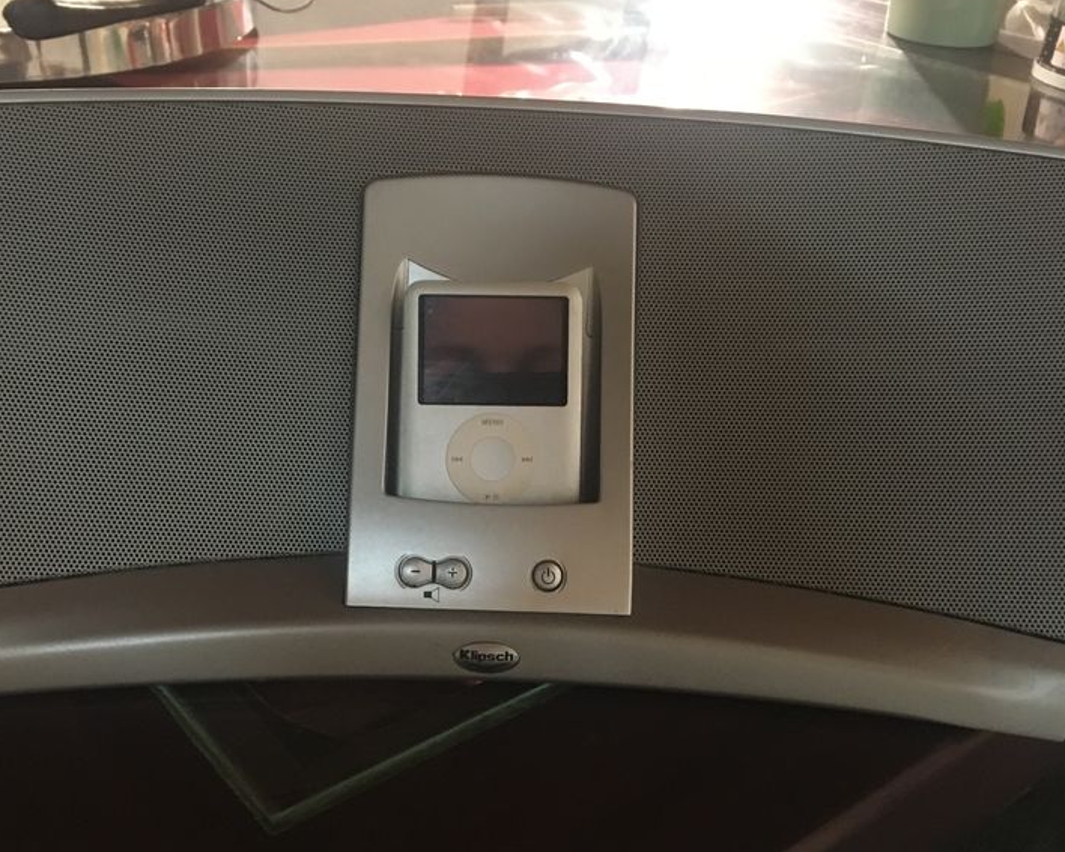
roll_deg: -3.6
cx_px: 504
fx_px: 1260
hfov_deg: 45.8
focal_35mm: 40
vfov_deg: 37.3
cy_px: 479
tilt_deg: -30.6
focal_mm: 4.15
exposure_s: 1/17
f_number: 2.2
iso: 250
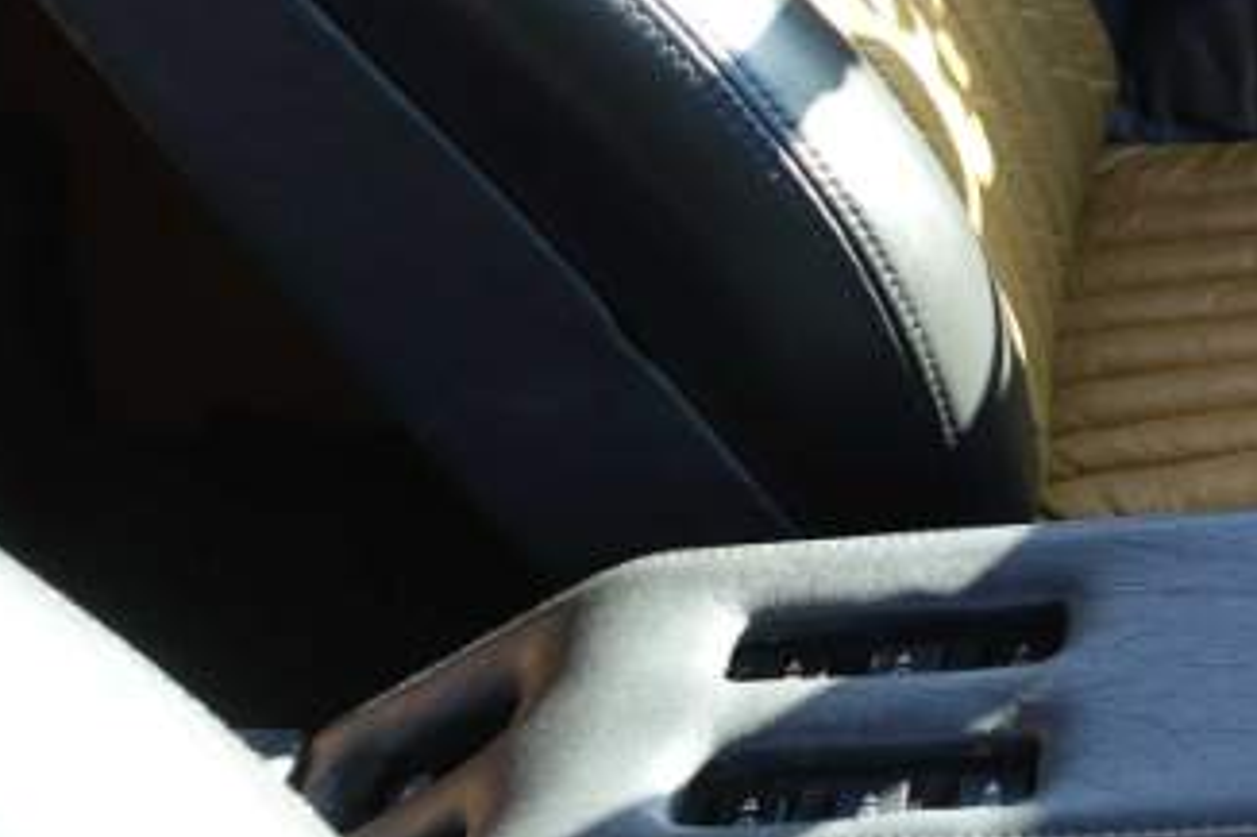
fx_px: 3699
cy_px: -73
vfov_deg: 12.7
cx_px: 1762
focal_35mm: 106
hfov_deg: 17.7
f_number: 3.2
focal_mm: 10.89
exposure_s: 1/80
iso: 125
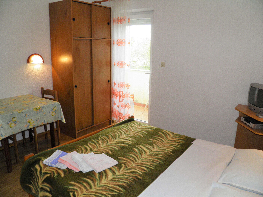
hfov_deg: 63.4
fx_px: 213
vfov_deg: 49.7
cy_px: 98
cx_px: 132
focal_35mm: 28
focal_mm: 4.9
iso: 50
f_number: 2.8
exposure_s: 1/60
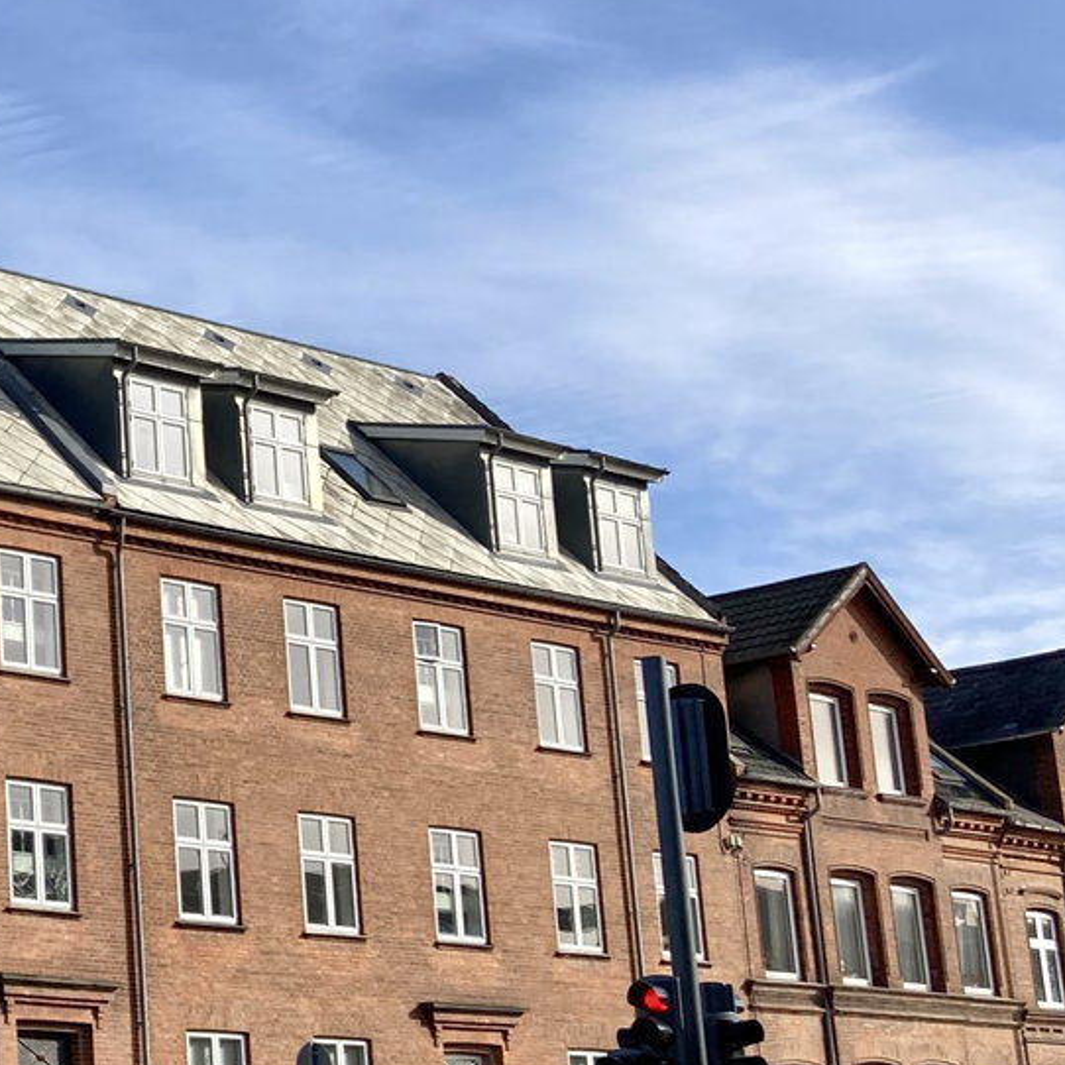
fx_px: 2541
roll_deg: +0.8
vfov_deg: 23.7
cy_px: 586
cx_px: -407
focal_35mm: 73
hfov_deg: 21.0
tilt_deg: +14.0
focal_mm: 3.99
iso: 20
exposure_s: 1/2000
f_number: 1.8
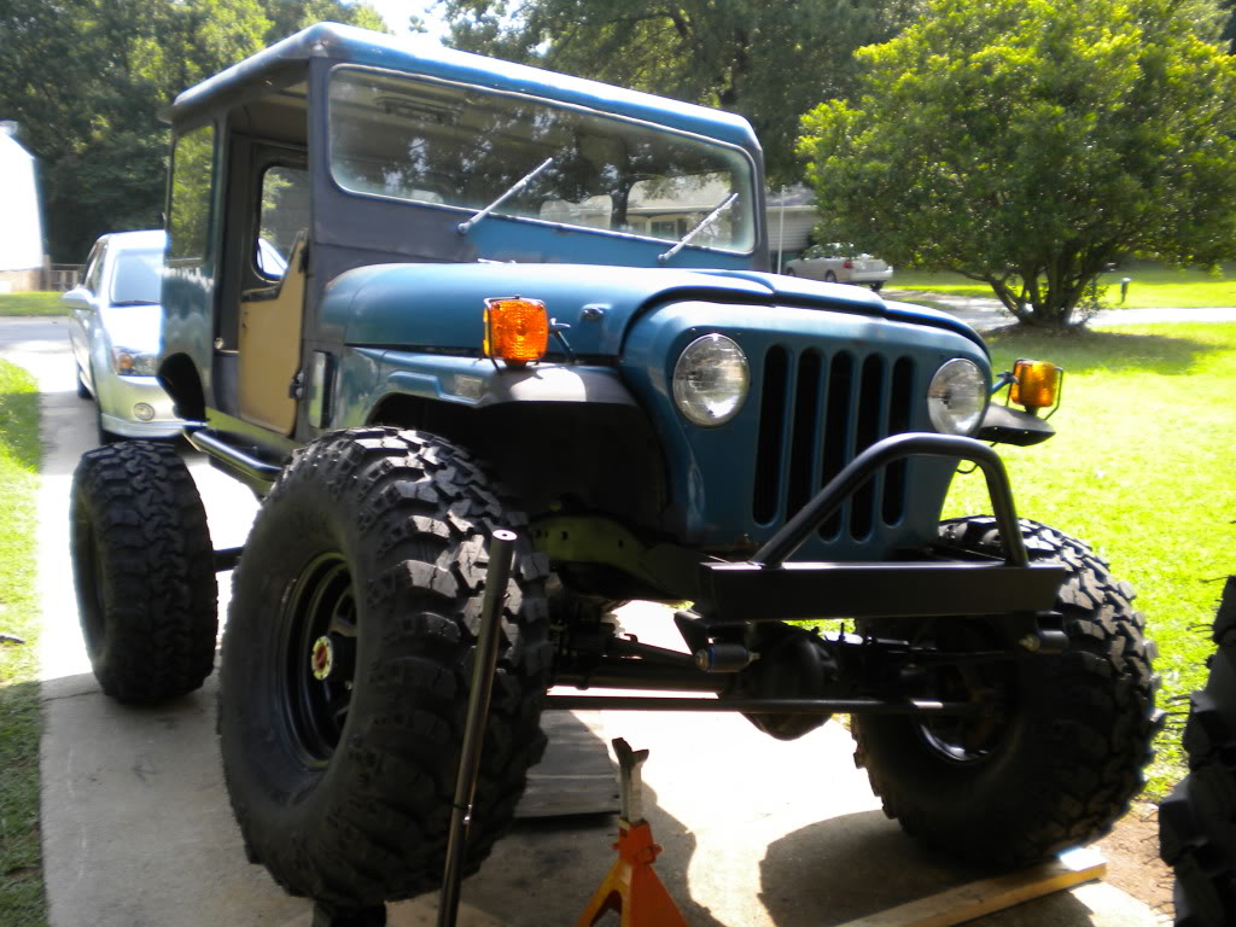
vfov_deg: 40.7
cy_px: 464
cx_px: 618
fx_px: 1250
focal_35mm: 35
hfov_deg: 52.6
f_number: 3.1
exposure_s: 1/176
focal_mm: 6.3
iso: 80
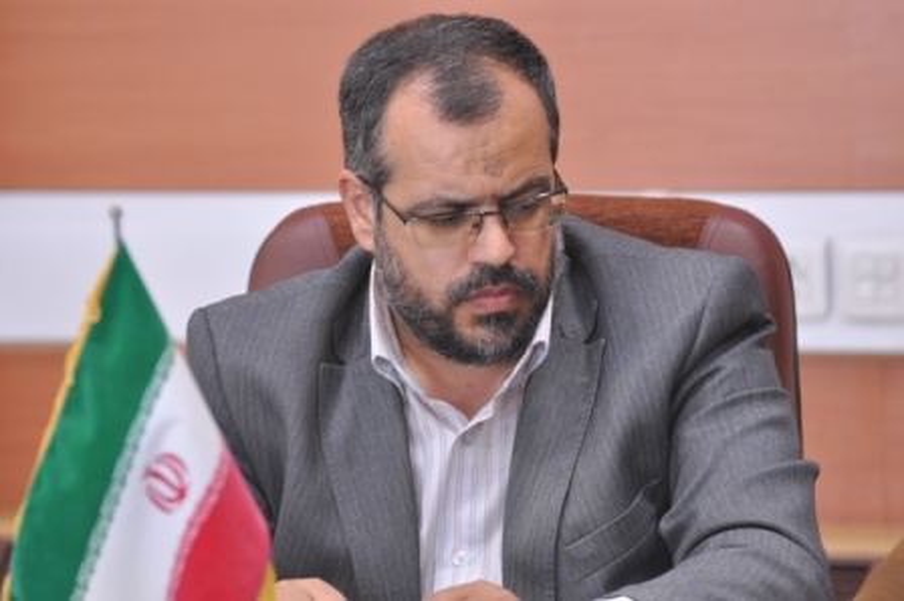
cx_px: 452
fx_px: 6775
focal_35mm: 270
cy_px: 300
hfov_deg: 7.6
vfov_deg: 5.1
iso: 800
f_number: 5
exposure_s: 1/50
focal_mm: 180
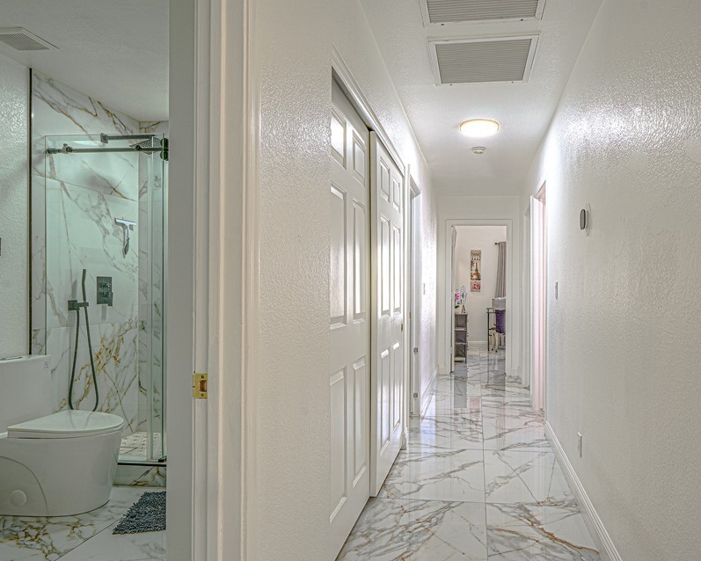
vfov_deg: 60.7
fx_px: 477
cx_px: 429
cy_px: 312
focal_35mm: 23
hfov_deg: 71.6
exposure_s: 1/5
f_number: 16
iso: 80
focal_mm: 12
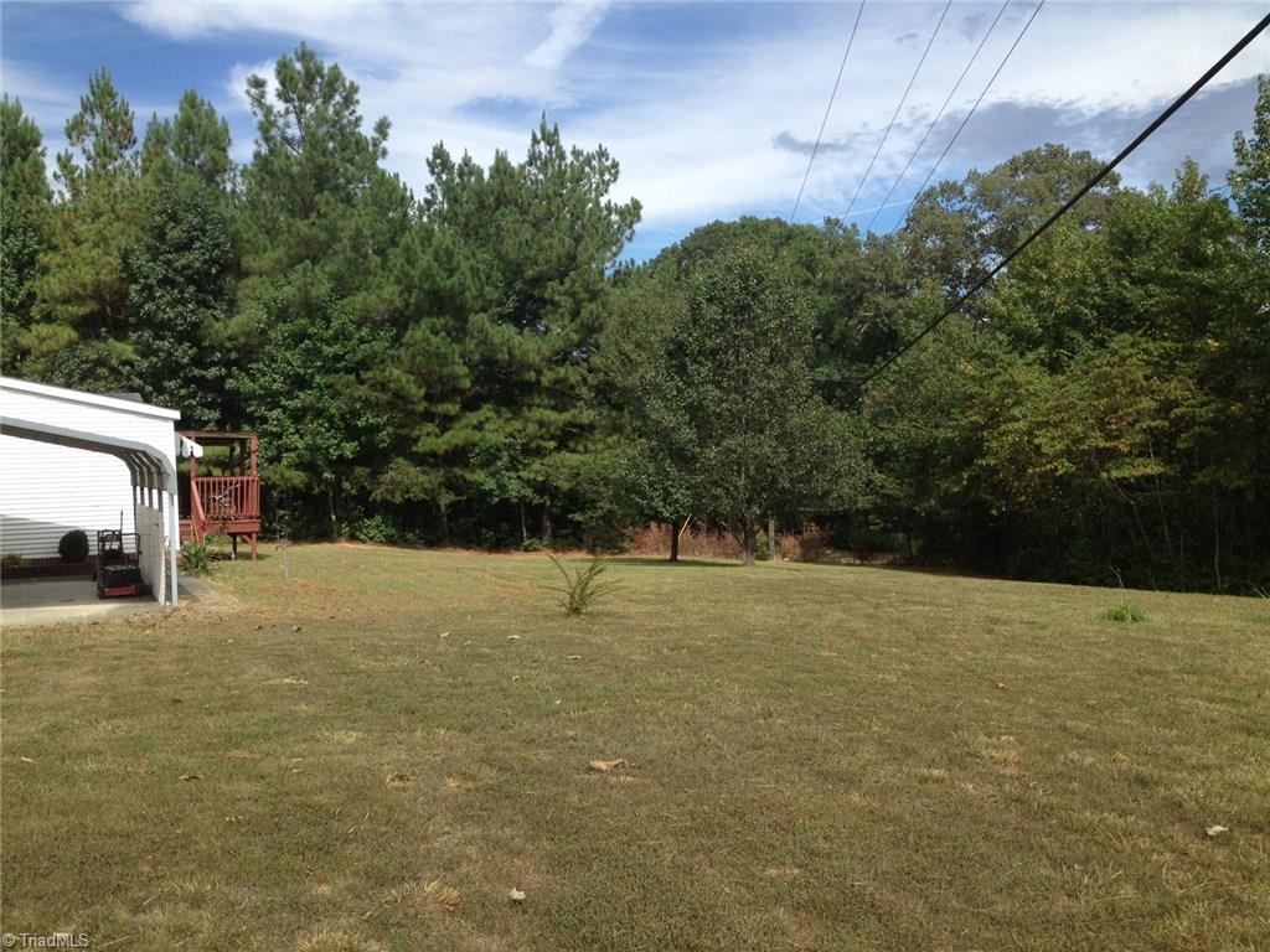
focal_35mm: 35
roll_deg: +2.7
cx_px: 635
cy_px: 476
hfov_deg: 52.6
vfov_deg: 40.7
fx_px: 1284
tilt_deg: -2.6
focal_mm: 4.28
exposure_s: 1/1493
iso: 50
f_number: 2.4
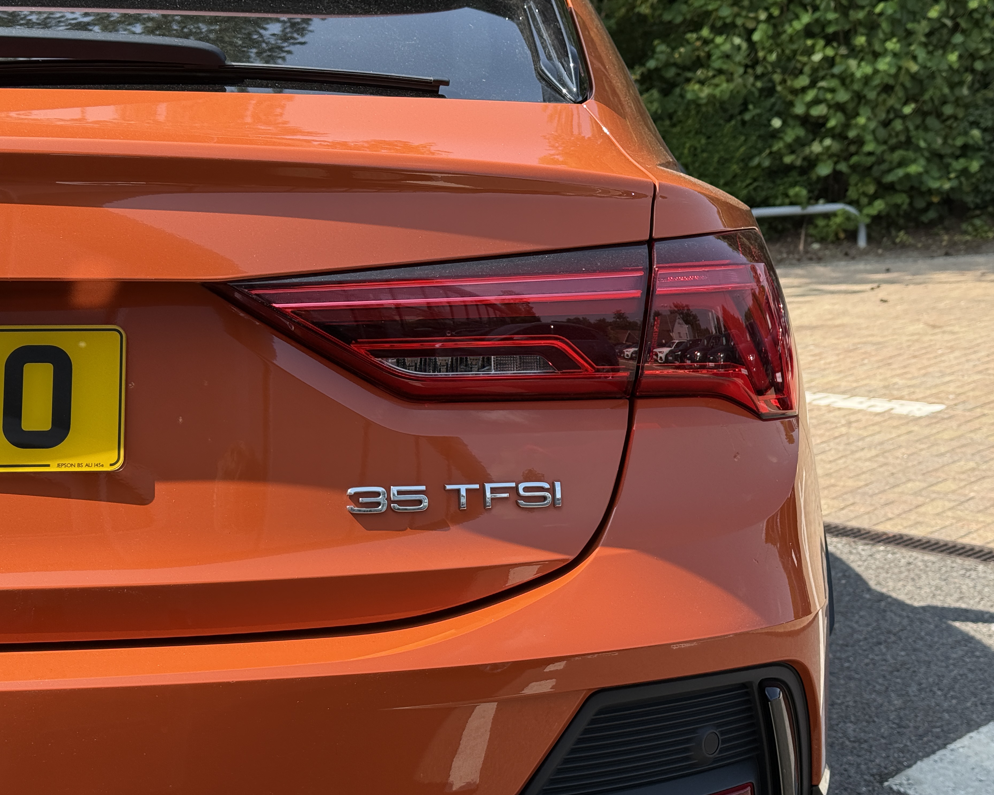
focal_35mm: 51
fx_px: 1500
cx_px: 489
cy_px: 405
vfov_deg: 29.7
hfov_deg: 36.7
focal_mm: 6.76
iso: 80
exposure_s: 1/1678
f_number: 1.78
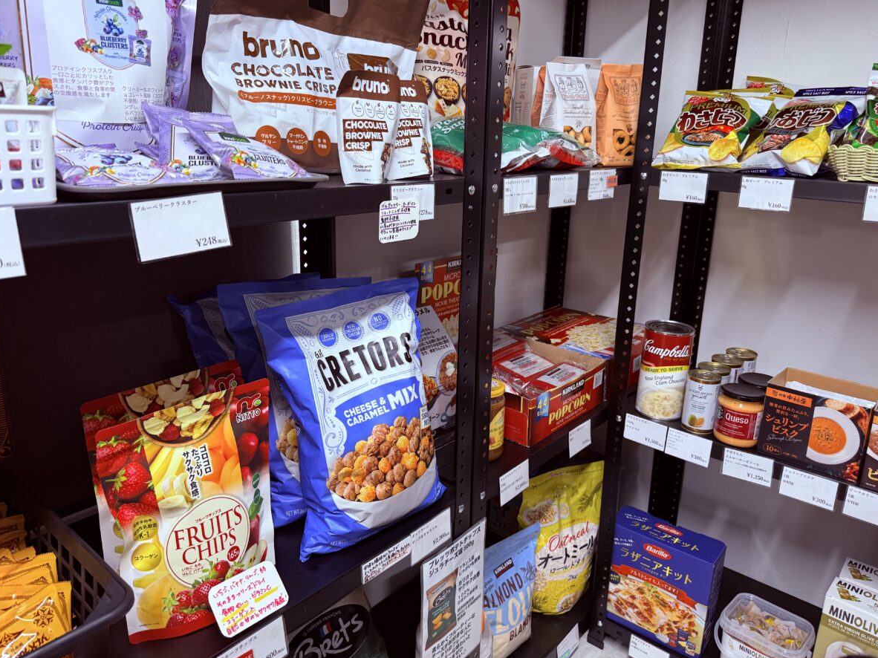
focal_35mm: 26
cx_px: 456
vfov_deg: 53.0
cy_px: 303
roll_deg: -1.7
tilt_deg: -14.3
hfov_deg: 67.3
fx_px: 659
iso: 100
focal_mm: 6.76
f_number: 1.78
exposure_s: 1/60
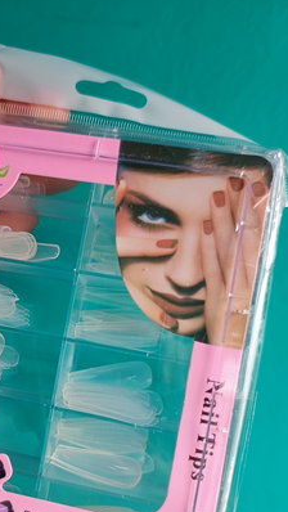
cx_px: 59
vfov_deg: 55.9
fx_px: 475
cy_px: 324
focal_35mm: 35
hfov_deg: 32.8
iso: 199
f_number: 1.4
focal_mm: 5.89
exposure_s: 1/100
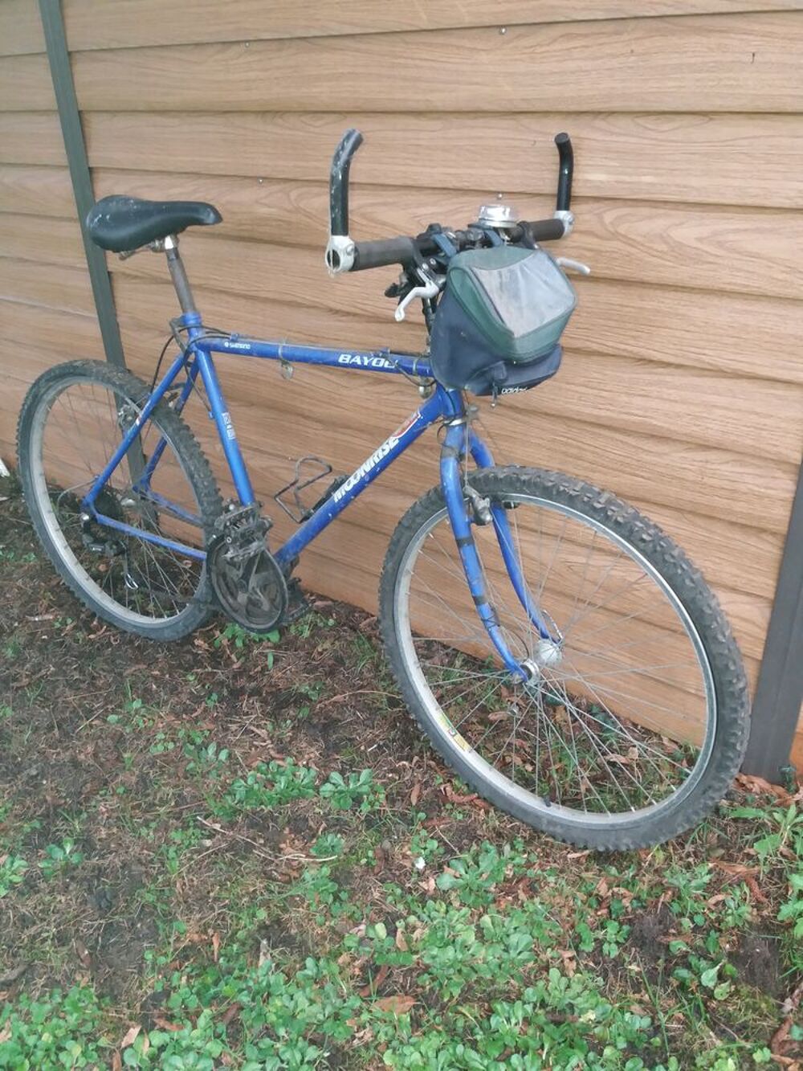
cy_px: 536
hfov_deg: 49.8
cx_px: 402
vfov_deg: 63.4
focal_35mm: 28
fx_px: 866
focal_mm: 3.7
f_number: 1.9
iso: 160
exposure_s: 1/23
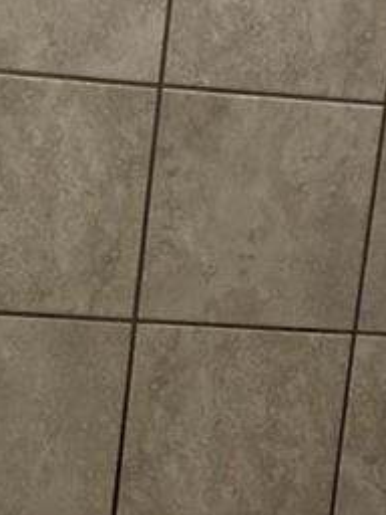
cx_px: 26
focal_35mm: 122
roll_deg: -6.4
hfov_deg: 12.0
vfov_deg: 16.1
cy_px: 338
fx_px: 1814
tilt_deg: -11.5
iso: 200
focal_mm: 4.25
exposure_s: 1/60
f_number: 1.8
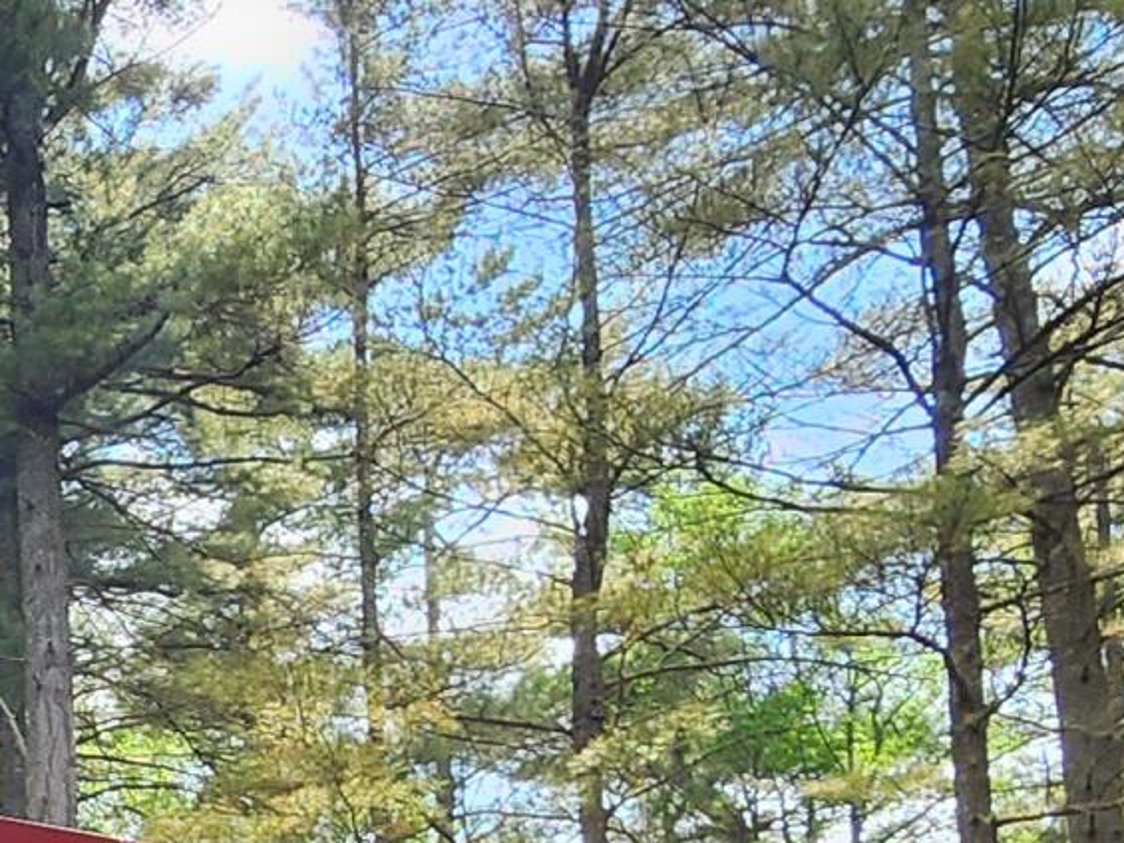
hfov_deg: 24.1
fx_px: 2241
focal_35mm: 69
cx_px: -406
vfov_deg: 18.9
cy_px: 1251
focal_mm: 2.2
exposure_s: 1/341
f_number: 2.2
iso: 50
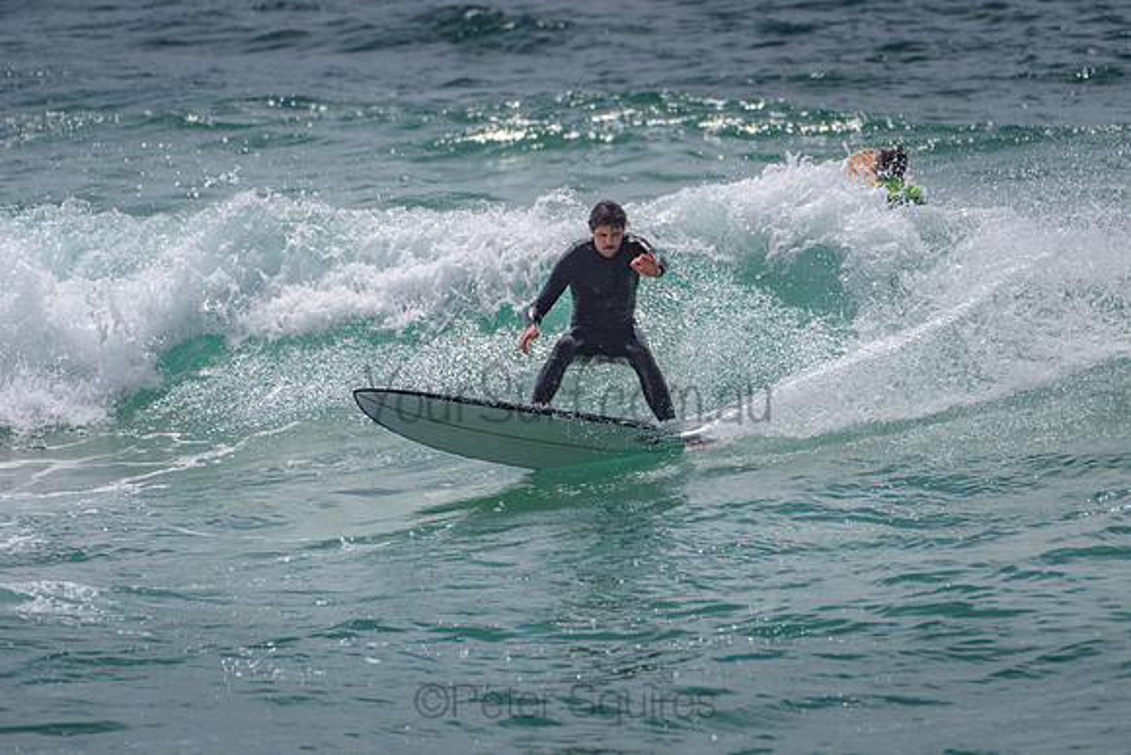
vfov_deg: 2.2
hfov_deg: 3.4
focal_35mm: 613
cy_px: 328
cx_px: 692
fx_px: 19260
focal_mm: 500
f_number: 5.6
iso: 64
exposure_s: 1/1600
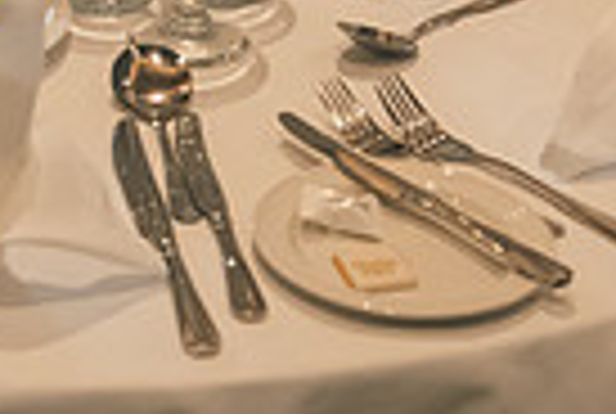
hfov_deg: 11.9
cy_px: -389
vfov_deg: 7.8
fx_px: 2898
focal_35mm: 169
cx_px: -94
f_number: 3.5
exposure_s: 1/160
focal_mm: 40
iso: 1000
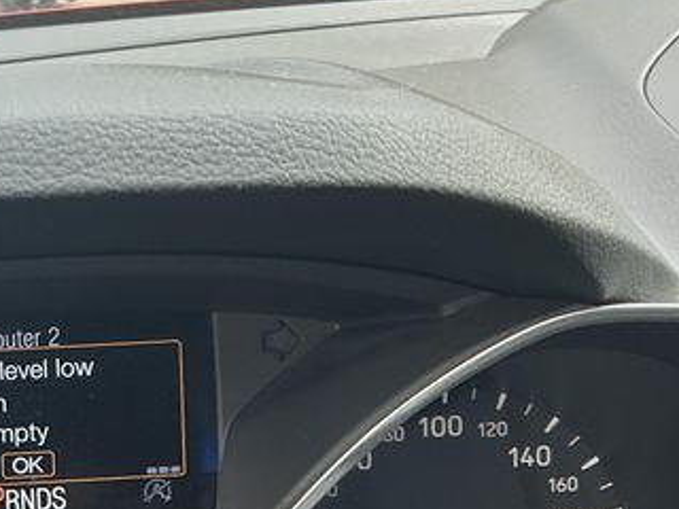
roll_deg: +5.1
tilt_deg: -20.6
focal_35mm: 70
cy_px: 515
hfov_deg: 26.3
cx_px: 2
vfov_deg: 20.3
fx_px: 1373
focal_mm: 3
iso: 40
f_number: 1.8
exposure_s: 1/122
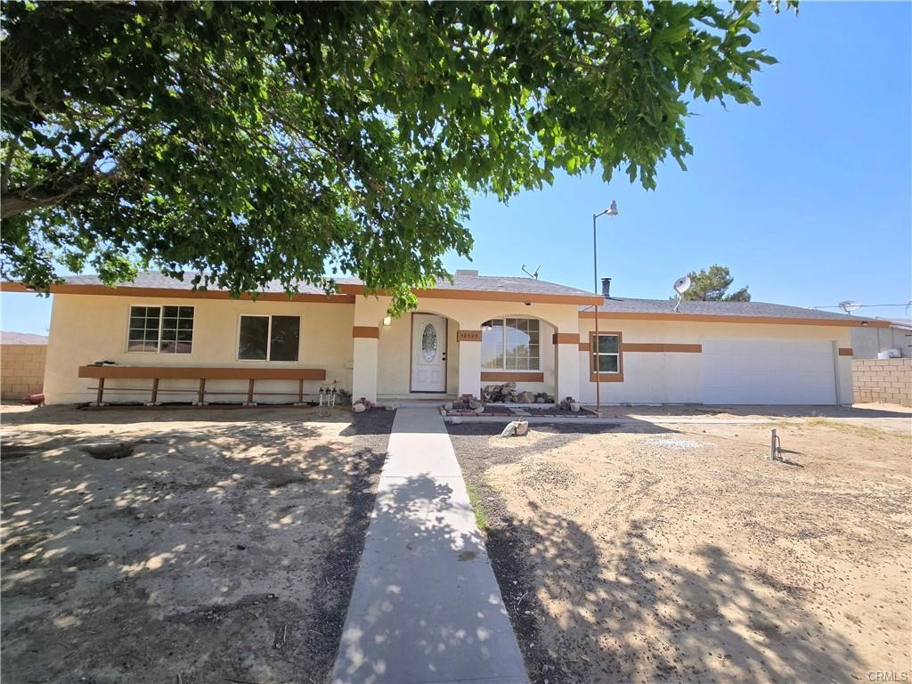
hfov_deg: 106.2
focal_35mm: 13
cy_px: 342
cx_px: 456
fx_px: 343
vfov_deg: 89.9
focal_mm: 2.2
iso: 50
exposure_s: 1/1521
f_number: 2.2
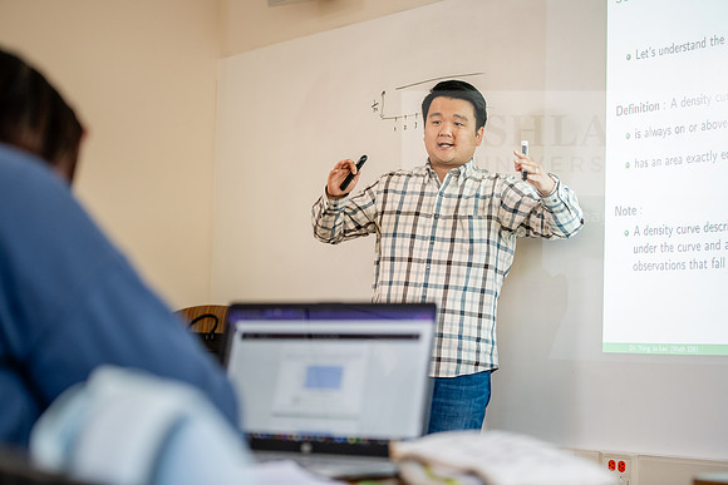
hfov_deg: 28.8
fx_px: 1416
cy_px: 242
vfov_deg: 19.5
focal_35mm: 70
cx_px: 364
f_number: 3.2
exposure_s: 1/200
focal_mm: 70
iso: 1600
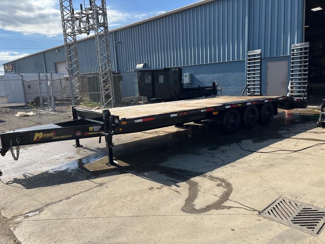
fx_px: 244
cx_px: 162
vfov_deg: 53.1
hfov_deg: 67.3
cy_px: 122
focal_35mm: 26
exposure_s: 1/2101
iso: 50
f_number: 1.6
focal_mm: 5.1
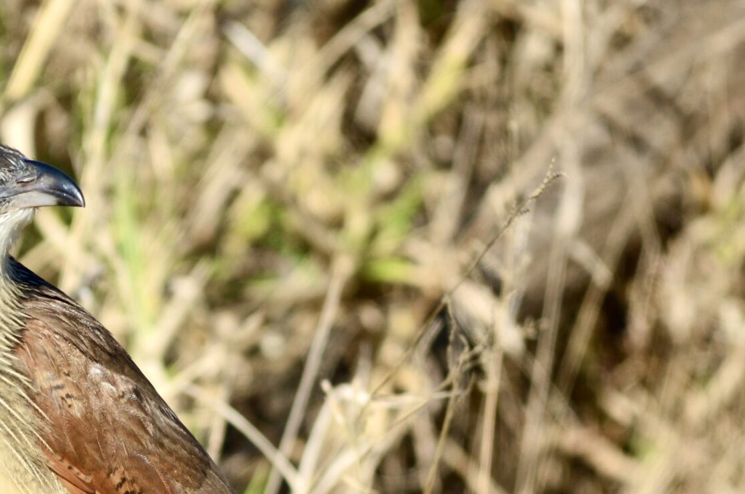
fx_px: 35688
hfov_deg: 1.2
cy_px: 563
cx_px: 213
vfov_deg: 0.8
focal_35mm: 1728
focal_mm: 500
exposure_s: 1/1000
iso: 250
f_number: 6.3
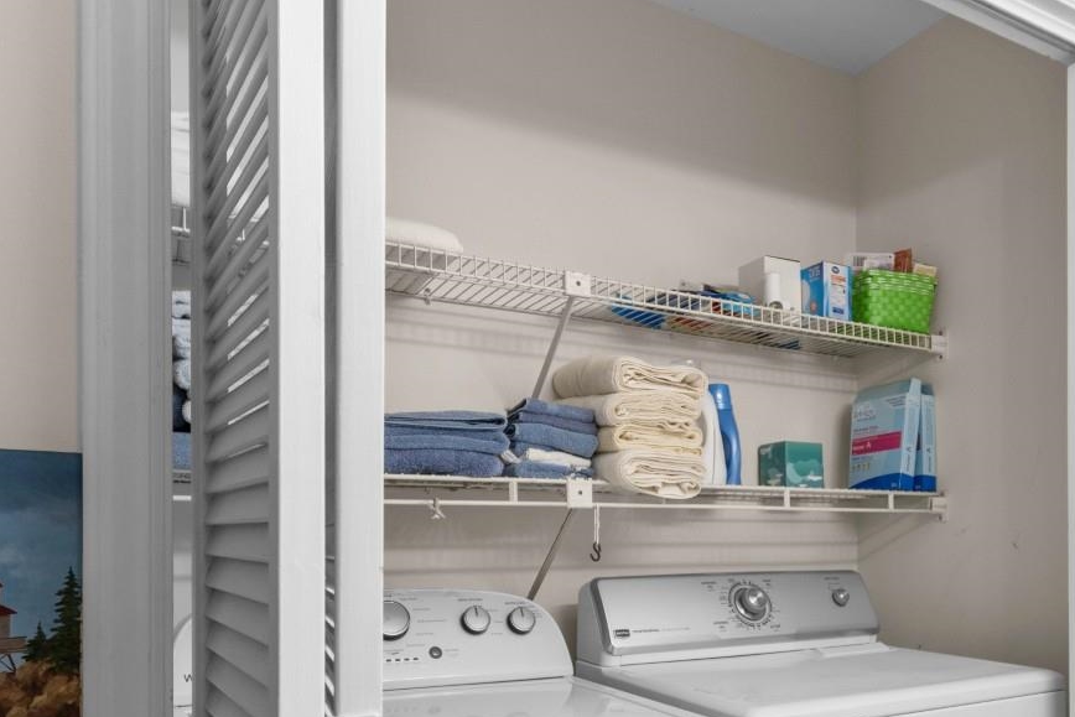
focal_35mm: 28
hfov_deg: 64.0
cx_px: 703
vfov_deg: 45.0
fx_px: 836
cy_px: 529
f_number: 4.5
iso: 100
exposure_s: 1/8
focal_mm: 10
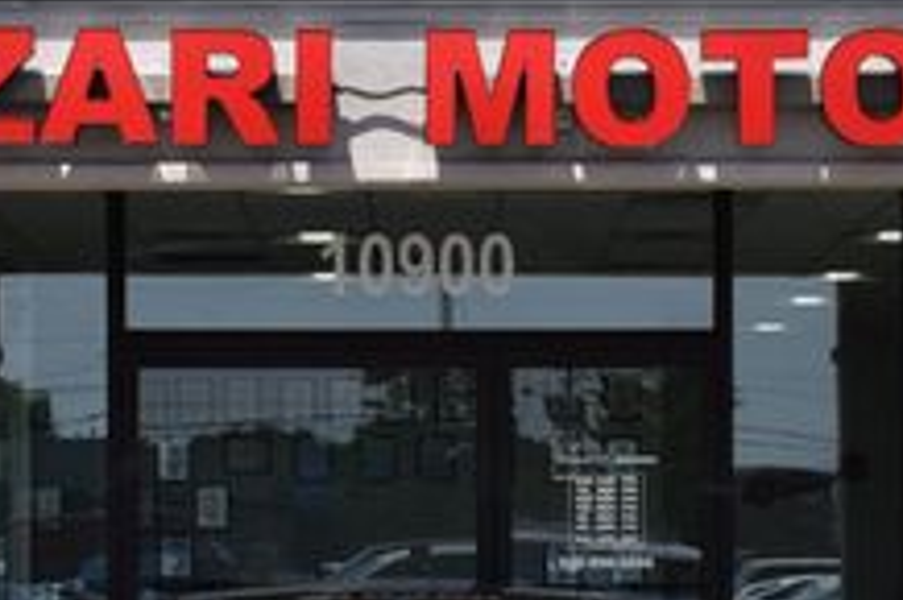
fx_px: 3534
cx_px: 410
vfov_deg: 9.7
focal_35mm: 141
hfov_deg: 14.6
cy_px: 563
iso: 250
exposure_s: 1/500
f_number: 11
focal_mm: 32
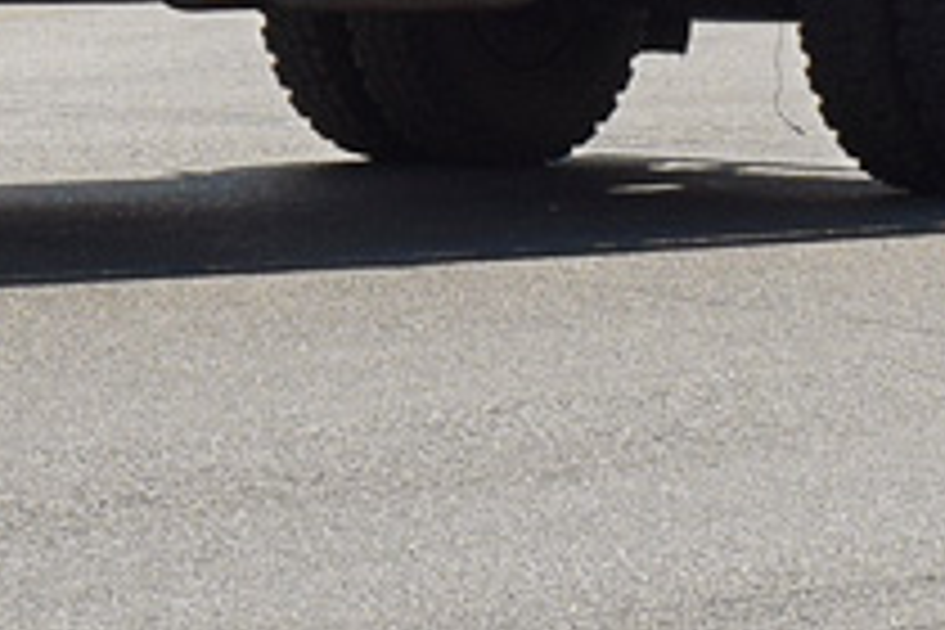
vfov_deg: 5.0
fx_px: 6978
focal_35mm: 266
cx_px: -860
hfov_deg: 7.5
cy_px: -940
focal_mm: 31
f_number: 7.1
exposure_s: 1/1000
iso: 200
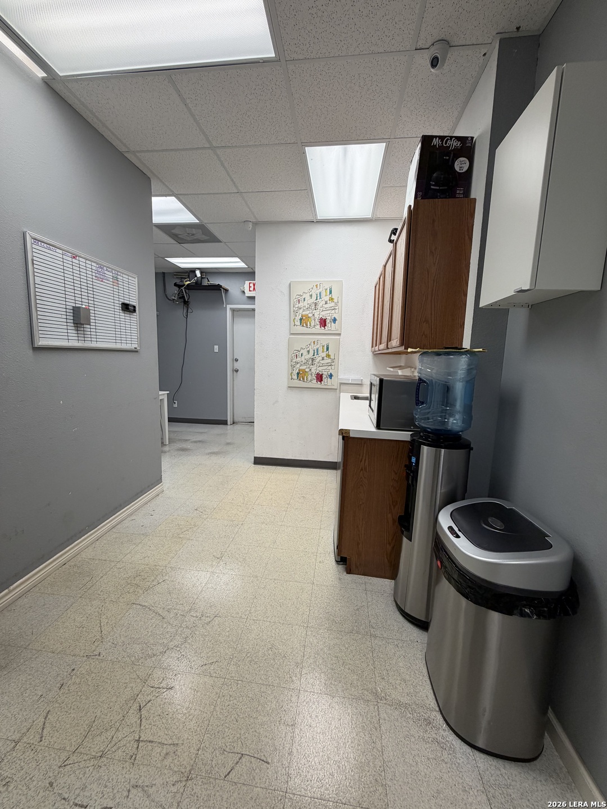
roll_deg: -0.5
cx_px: 304
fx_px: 327
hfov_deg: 85.7
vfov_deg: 102.1
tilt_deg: -8.8
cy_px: 404
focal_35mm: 14
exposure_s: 1/120
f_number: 2.2
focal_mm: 2.22
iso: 100
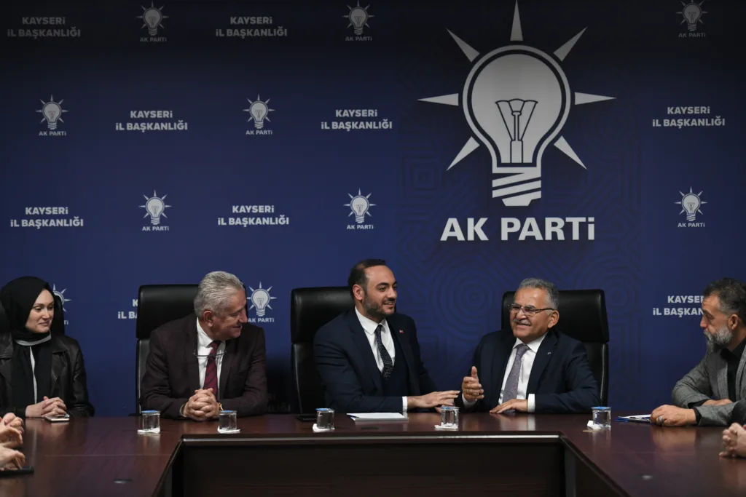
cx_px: 373
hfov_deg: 17.6
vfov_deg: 11.8
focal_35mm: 116
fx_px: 2404
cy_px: 248
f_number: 2.8
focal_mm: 116
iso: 1600
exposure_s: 1/125
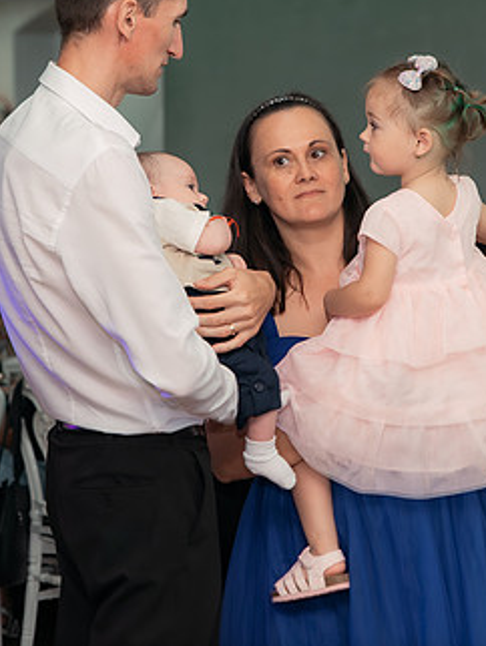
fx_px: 2636
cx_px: 308
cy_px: 213
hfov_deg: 10.5
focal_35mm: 141
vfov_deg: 14.0
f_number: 3.5
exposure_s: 1/250
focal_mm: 70
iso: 2000
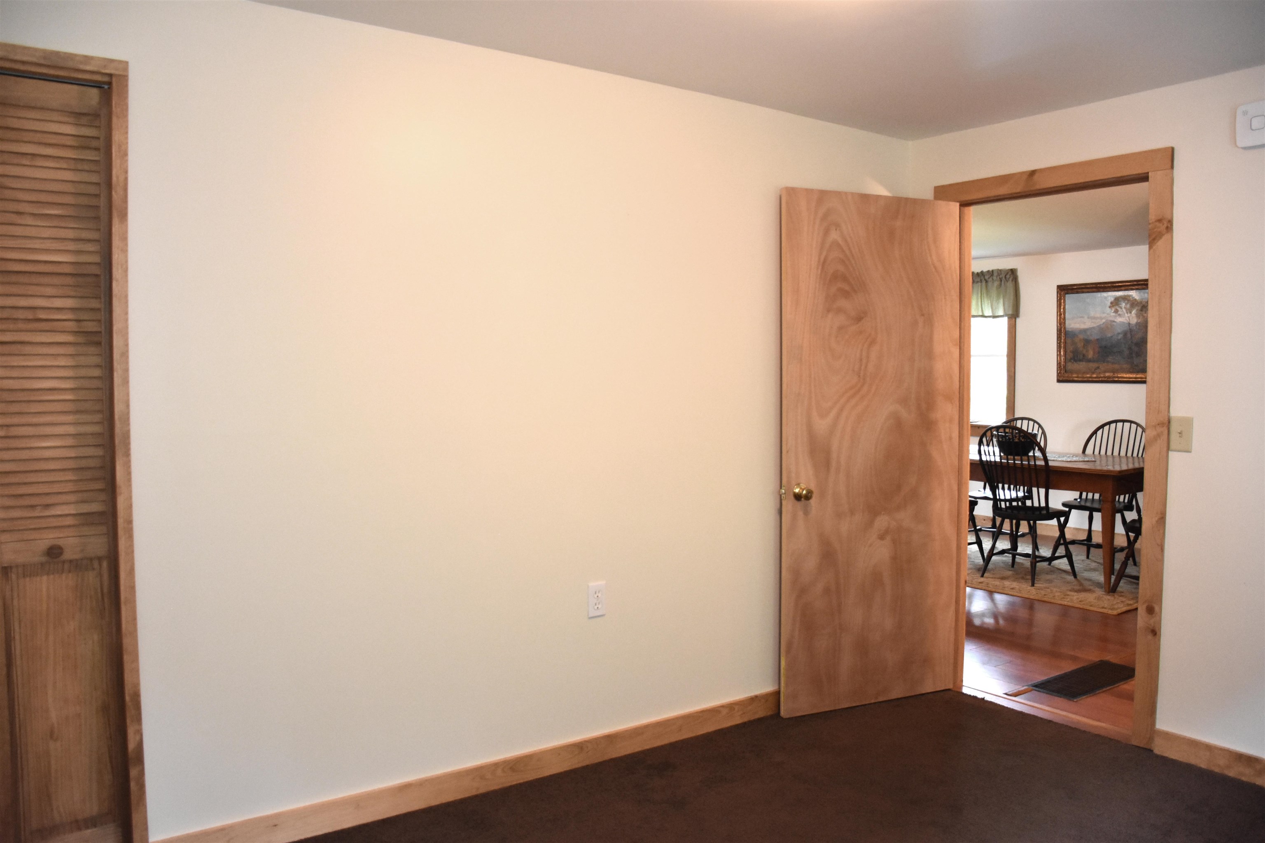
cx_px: 632
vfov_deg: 47.9
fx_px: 949
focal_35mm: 27
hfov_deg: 67.4
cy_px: 422
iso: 2500
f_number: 4
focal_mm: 18
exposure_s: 1/60
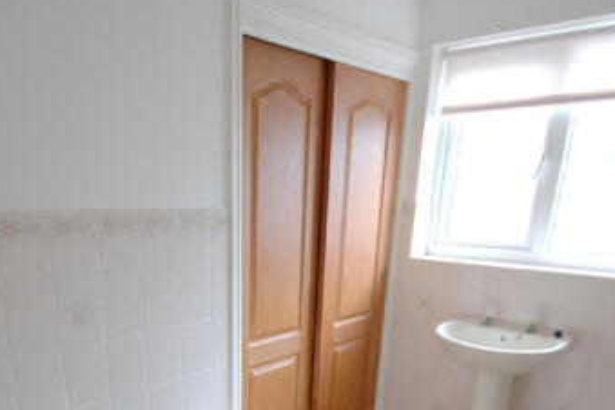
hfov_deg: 63.0
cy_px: 386
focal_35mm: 29
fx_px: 495
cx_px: 239
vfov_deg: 40.7
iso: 800
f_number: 3.5
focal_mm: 10
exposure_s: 1/20
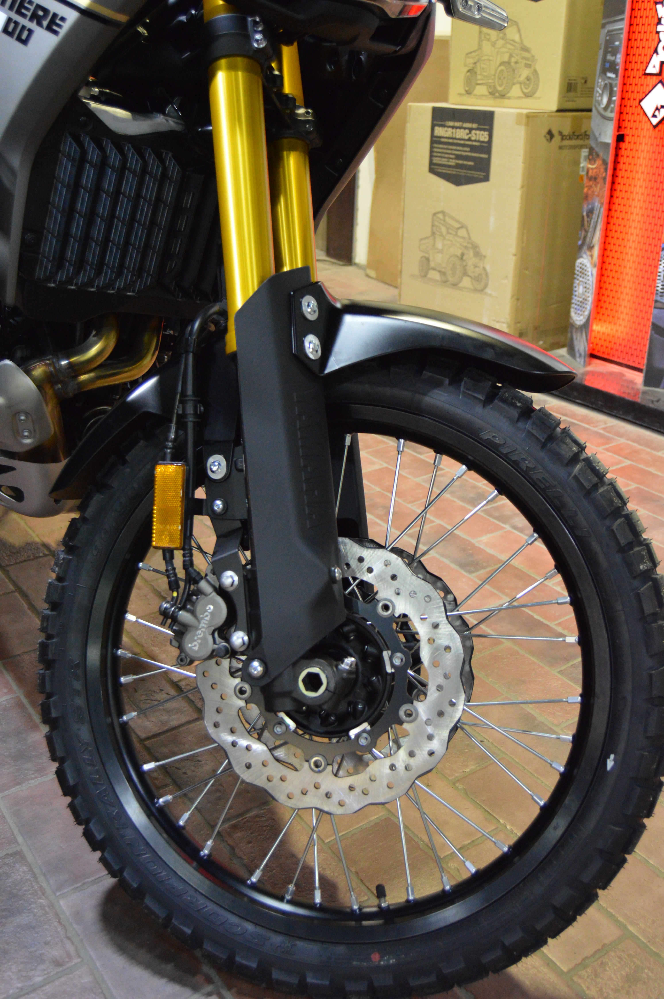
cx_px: 332
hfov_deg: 38.3
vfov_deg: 55.1
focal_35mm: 34
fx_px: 956
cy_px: 500
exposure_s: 1/60
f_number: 3.8
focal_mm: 23
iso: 2500
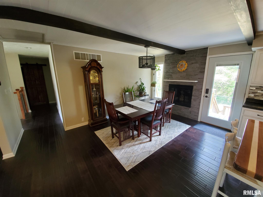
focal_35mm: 13
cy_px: 98
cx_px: 132
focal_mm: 1.8
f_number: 2.2
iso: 400
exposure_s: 1/39
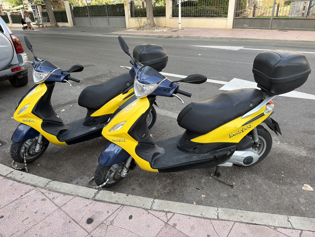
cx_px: 158
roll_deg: +3.3
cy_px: 118
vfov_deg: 56.8
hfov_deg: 71.6
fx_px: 218
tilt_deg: -26.1
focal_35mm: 24
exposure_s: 1/504
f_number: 1.78
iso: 80
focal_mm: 6.76
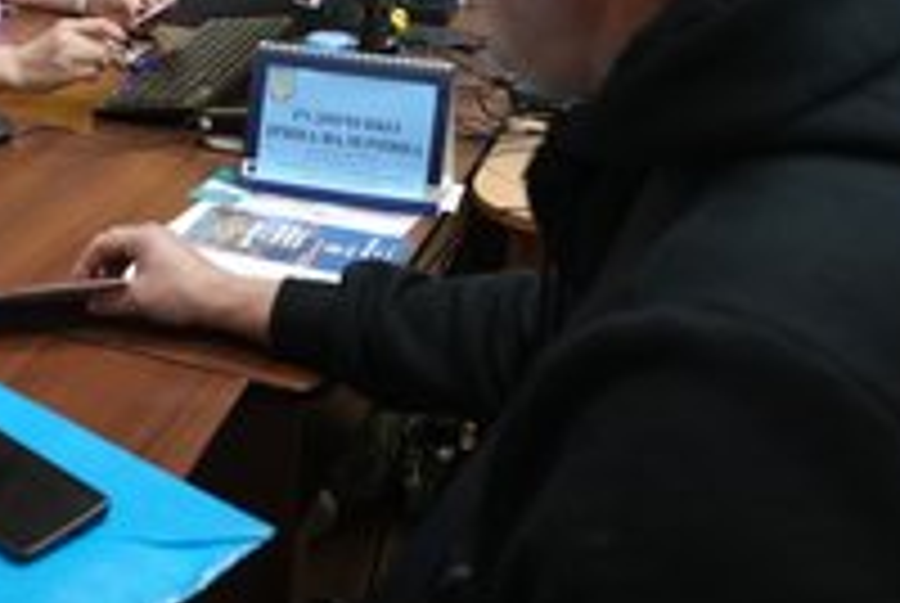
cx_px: 284
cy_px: 11
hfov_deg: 35.2
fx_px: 1402
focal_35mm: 56
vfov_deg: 23.3
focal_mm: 28
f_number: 4
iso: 4000
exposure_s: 1/160
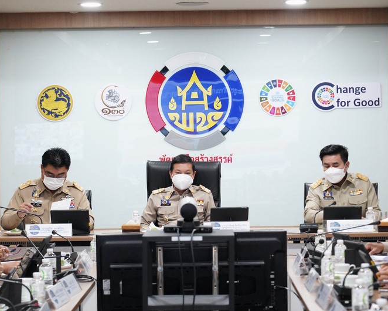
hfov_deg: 16.2
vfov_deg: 13.0
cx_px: 185
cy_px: 155
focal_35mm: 119
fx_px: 1367
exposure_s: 1/250
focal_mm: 105
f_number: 5.6
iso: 12800
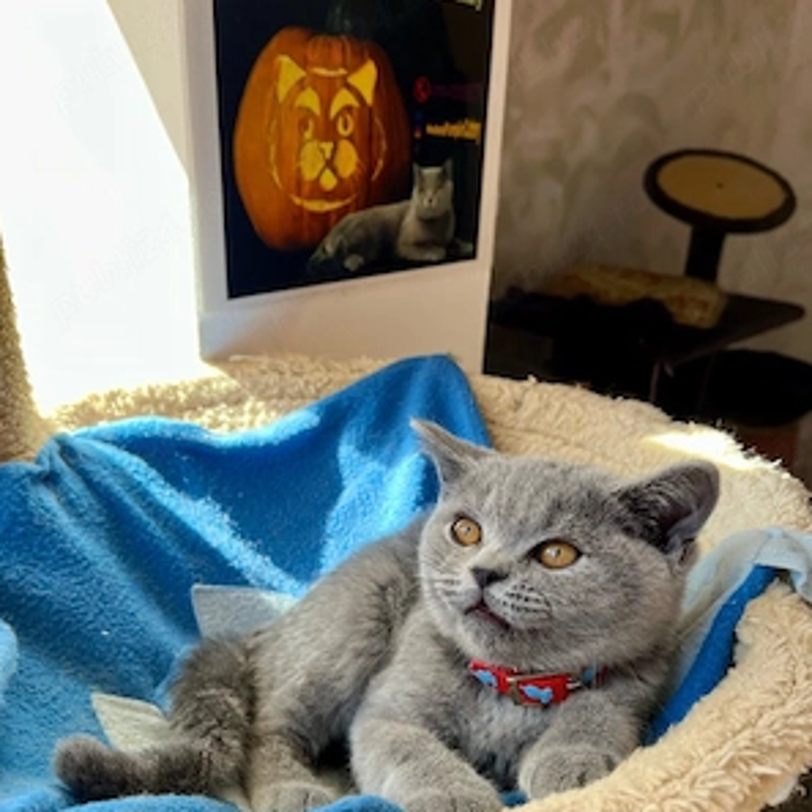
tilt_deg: -26.0
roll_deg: -3.0
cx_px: 405
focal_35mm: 31
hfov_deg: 52.5
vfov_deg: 52.1
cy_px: 500
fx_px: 823
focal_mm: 5.1
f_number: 1.6
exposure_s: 1/218
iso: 40
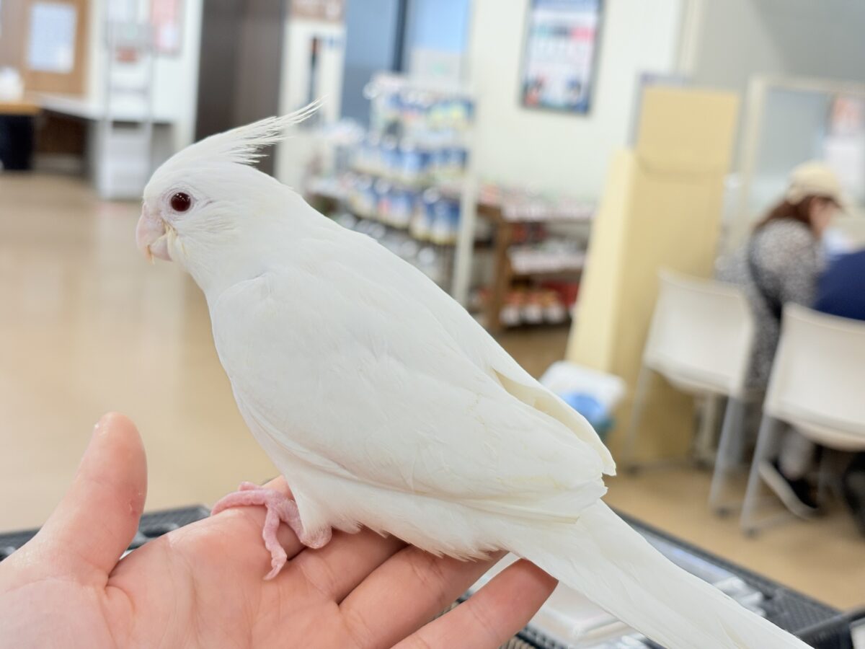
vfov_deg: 28.0
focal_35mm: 52
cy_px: 324
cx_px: 432
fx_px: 1299
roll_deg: -4.9
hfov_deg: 36.8
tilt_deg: -9.9
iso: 32
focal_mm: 5.96
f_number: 1.6
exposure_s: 1/50
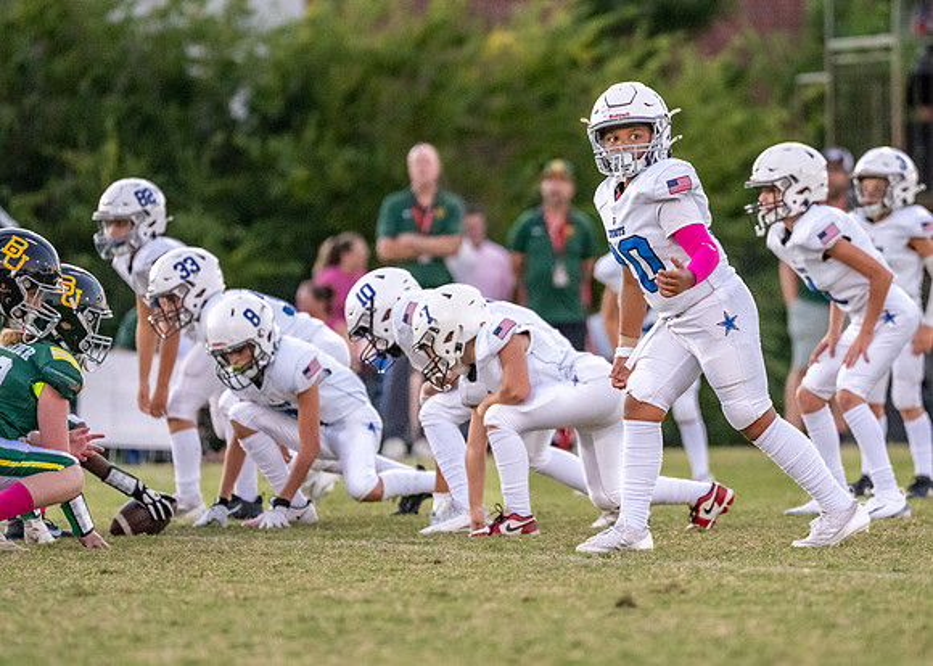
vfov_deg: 4.2
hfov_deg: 5.9
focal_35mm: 344
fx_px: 9106
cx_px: 618
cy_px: 325
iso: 4000
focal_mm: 200
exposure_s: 1/1600
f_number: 2.8
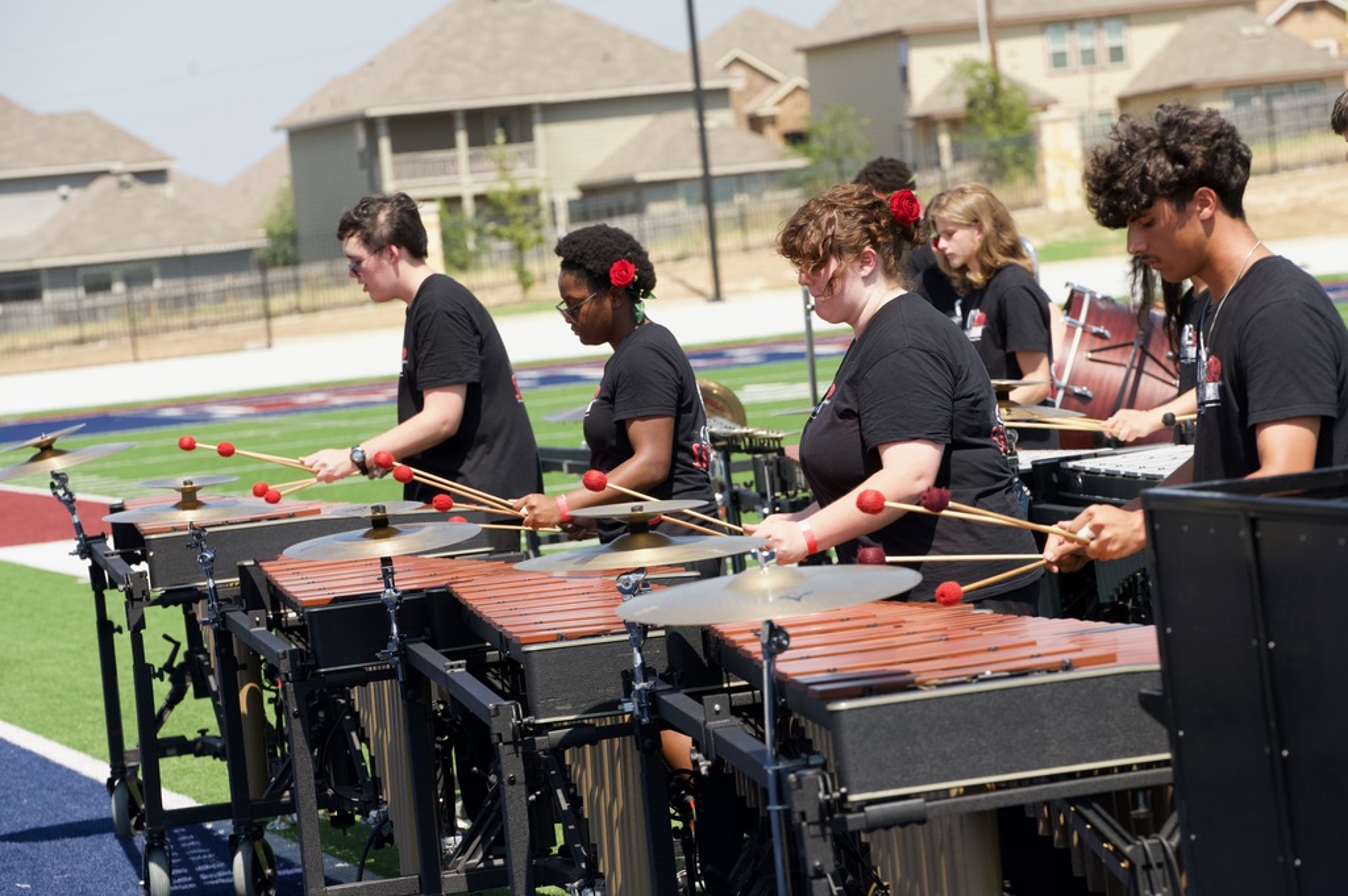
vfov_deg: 9.4
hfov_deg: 14.2
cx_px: 674
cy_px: 448
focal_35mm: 145
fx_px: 5425
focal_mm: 145
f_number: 7.1
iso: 800
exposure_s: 1/1600
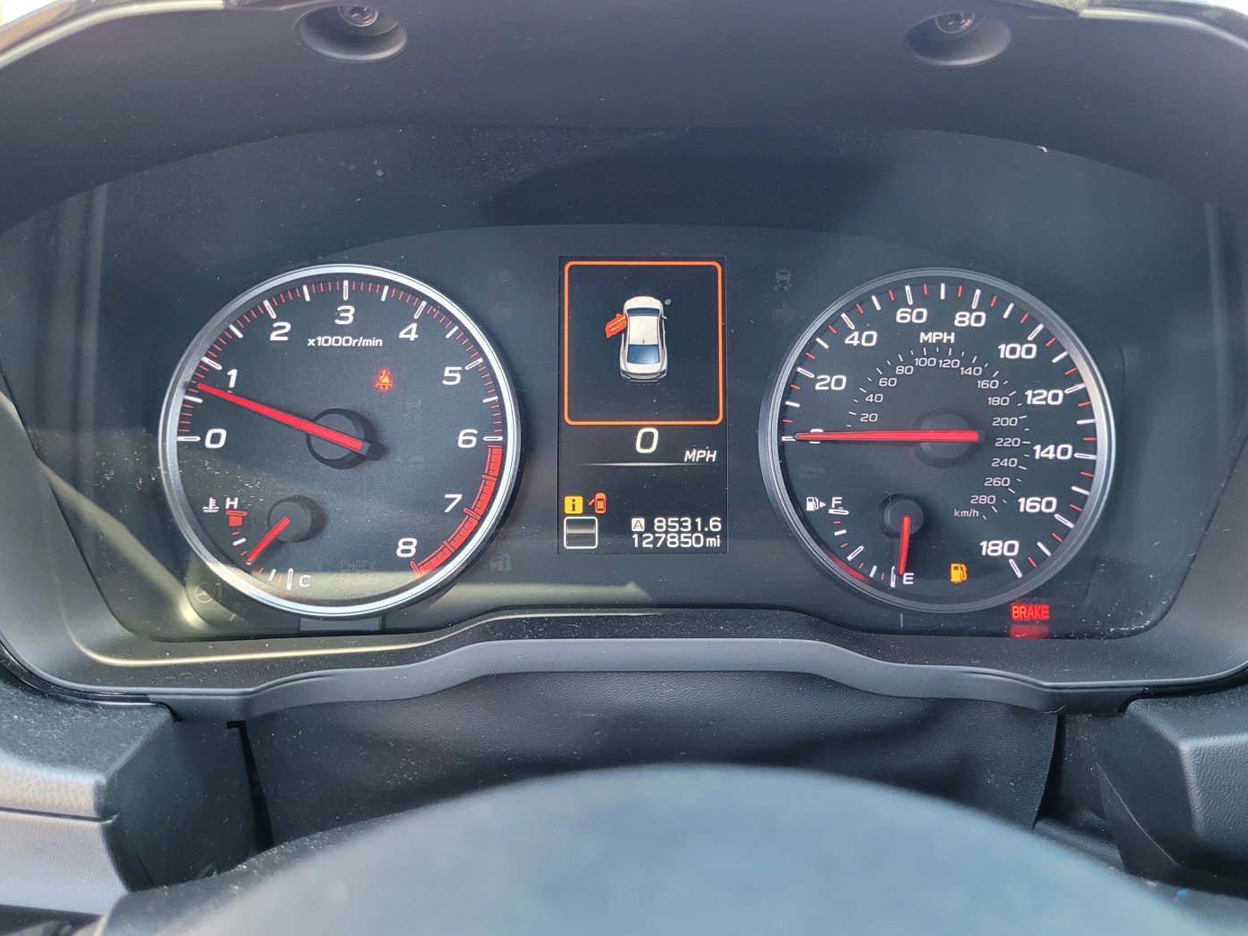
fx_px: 1081
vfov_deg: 46.7
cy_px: 424
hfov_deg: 59.9
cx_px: 668
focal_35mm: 30
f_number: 1.8
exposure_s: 1/120
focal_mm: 5.4
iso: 250
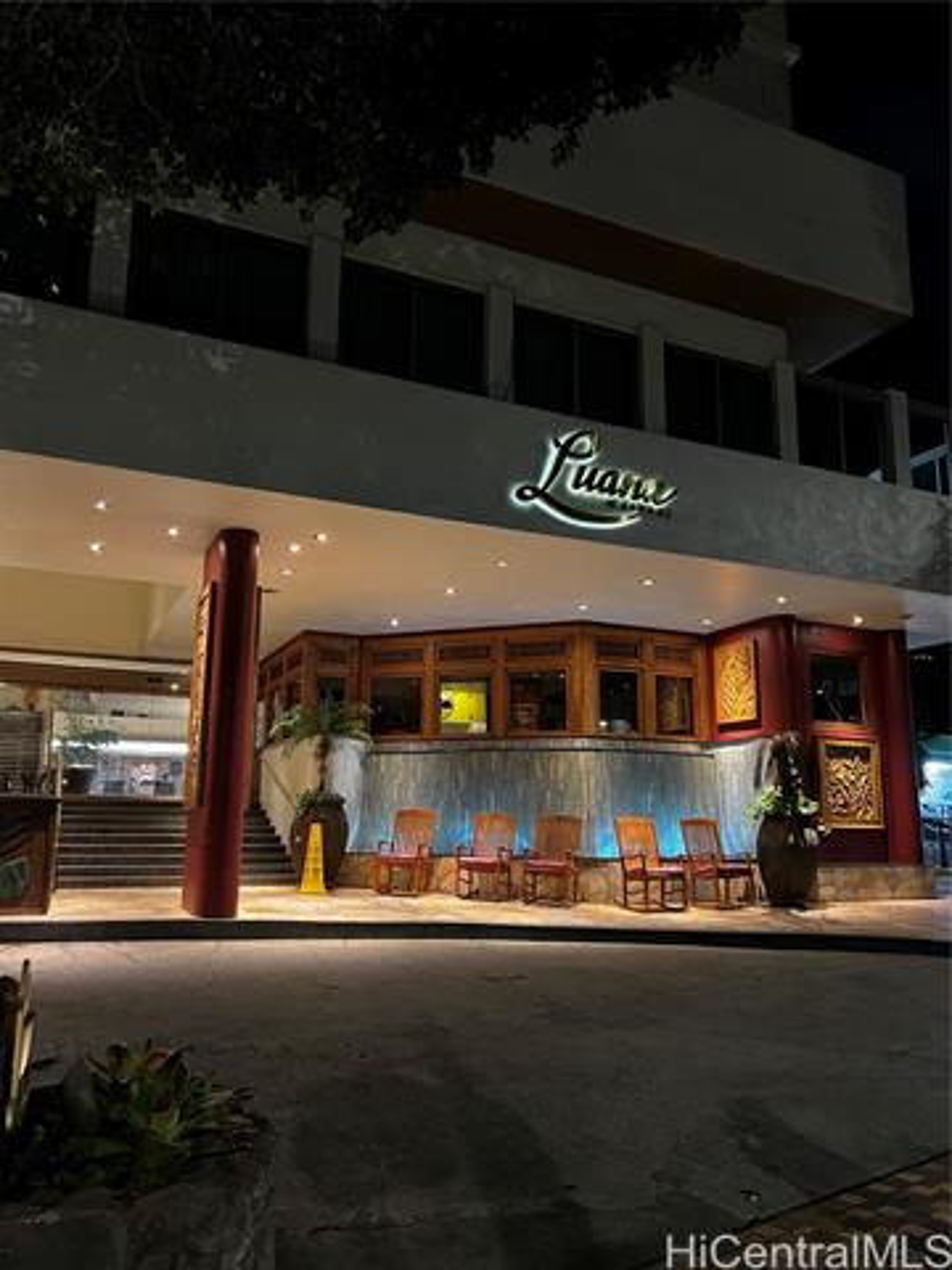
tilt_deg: +10.3
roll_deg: -1.7
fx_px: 953
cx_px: 476
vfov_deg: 67.3
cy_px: 635
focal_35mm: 26
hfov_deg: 53.1
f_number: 1.5
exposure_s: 1/40
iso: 500
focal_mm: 5.7
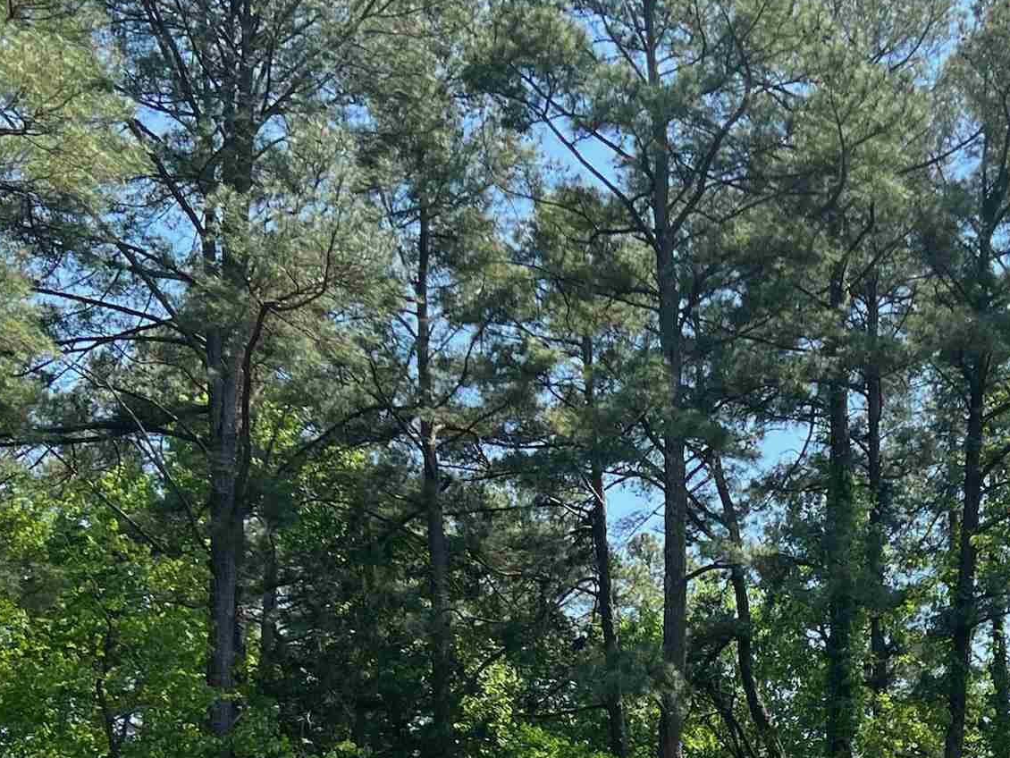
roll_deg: +0.4
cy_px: 970
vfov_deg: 19.7
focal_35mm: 69
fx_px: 2014
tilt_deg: +4.1
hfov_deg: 27.6
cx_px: 804
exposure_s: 1/1280
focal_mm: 5.7
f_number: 1.5
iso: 50
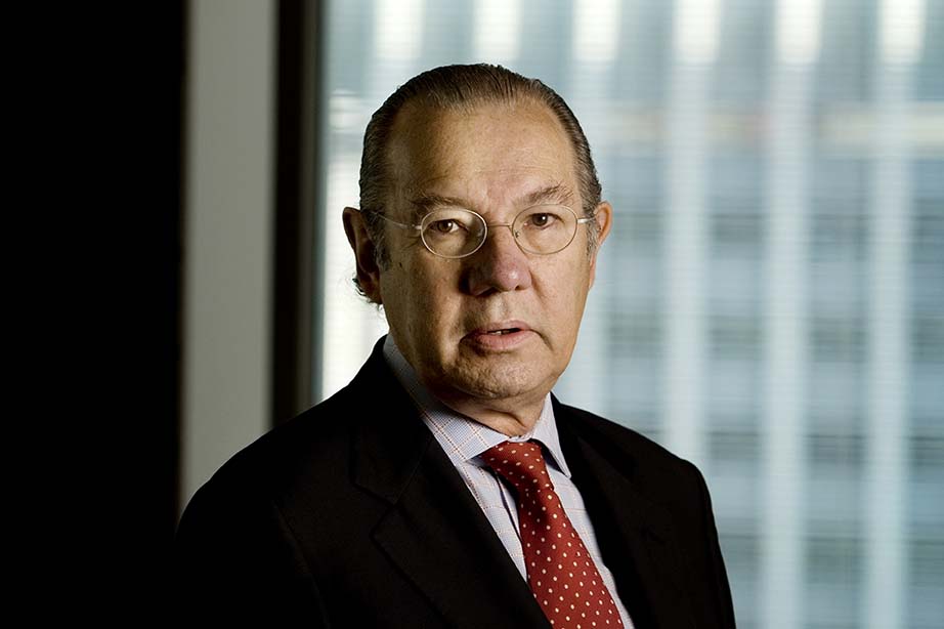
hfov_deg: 10.2
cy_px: 314
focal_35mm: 202
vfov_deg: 6.8
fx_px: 5308
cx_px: 472
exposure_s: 1/160
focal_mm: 135
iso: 100
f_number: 5.6
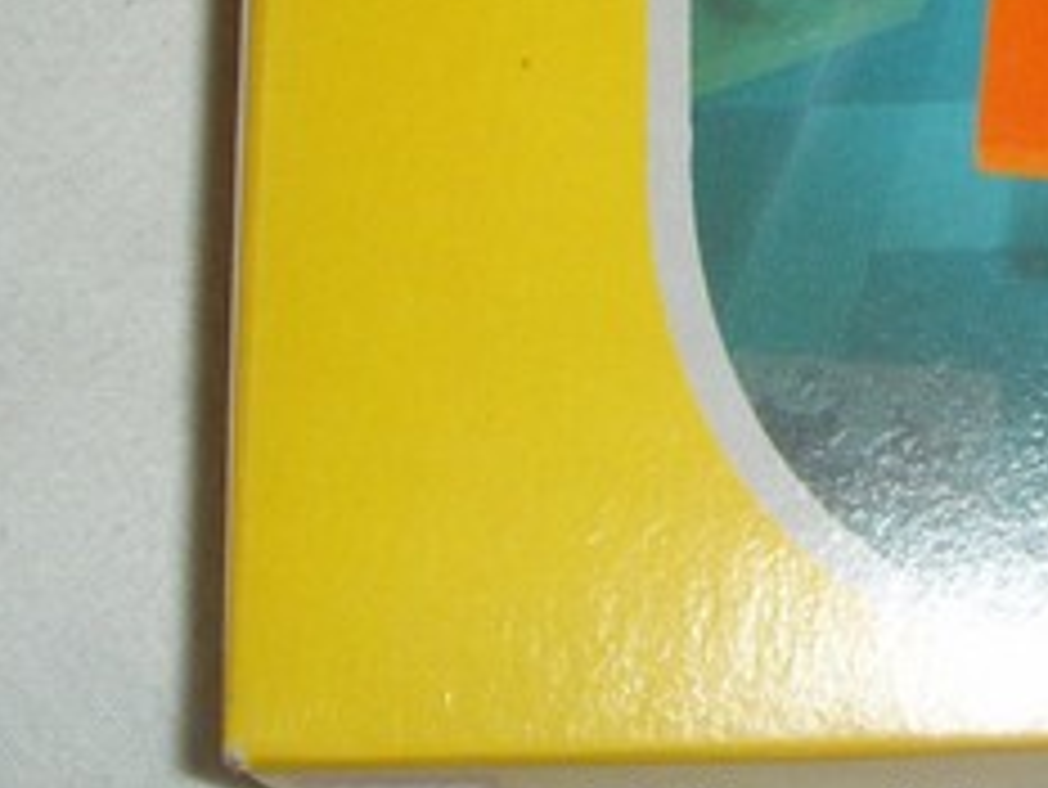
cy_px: -99
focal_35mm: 107
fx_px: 3241
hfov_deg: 18.0
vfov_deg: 13.5
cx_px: 1026
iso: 100
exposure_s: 1/45
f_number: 3.5
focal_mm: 6.6
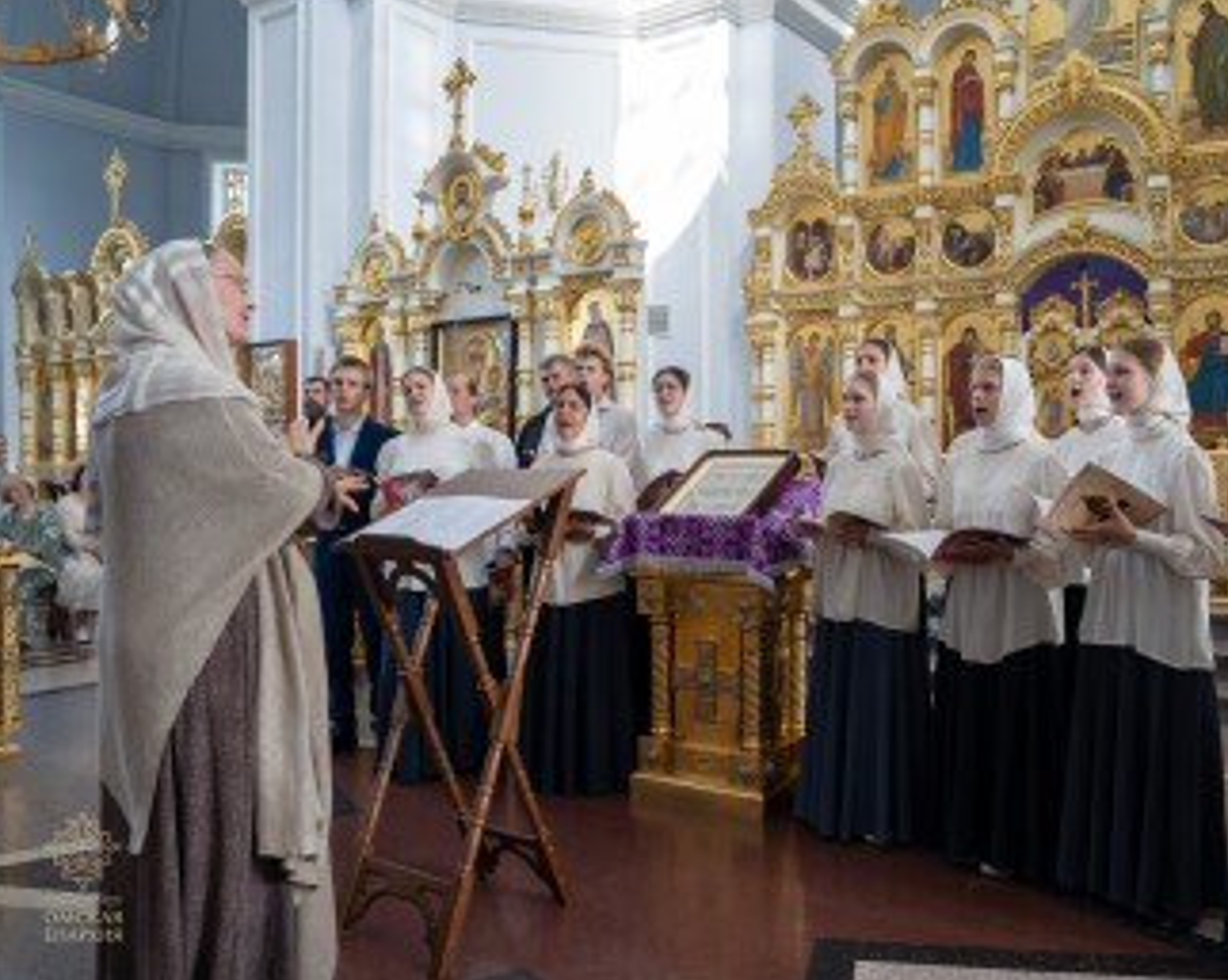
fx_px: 1017
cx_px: 740
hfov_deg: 61.7
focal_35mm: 28
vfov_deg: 51.5
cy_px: 484
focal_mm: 24
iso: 1000
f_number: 4
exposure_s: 1/200
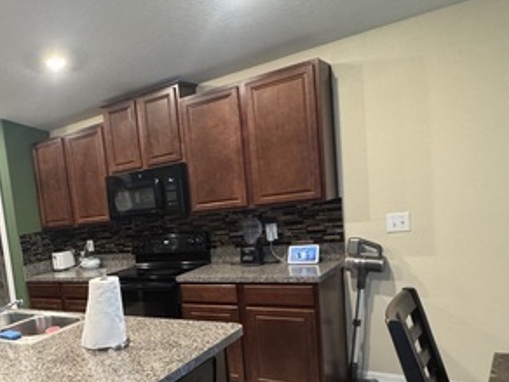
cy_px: 274
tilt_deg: -7.9
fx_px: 471
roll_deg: +7.5
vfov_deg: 43.1
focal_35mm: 32
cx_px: 55
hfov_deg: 50.6
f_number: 2.2
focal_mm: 2.22
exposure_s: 1/60
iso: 800
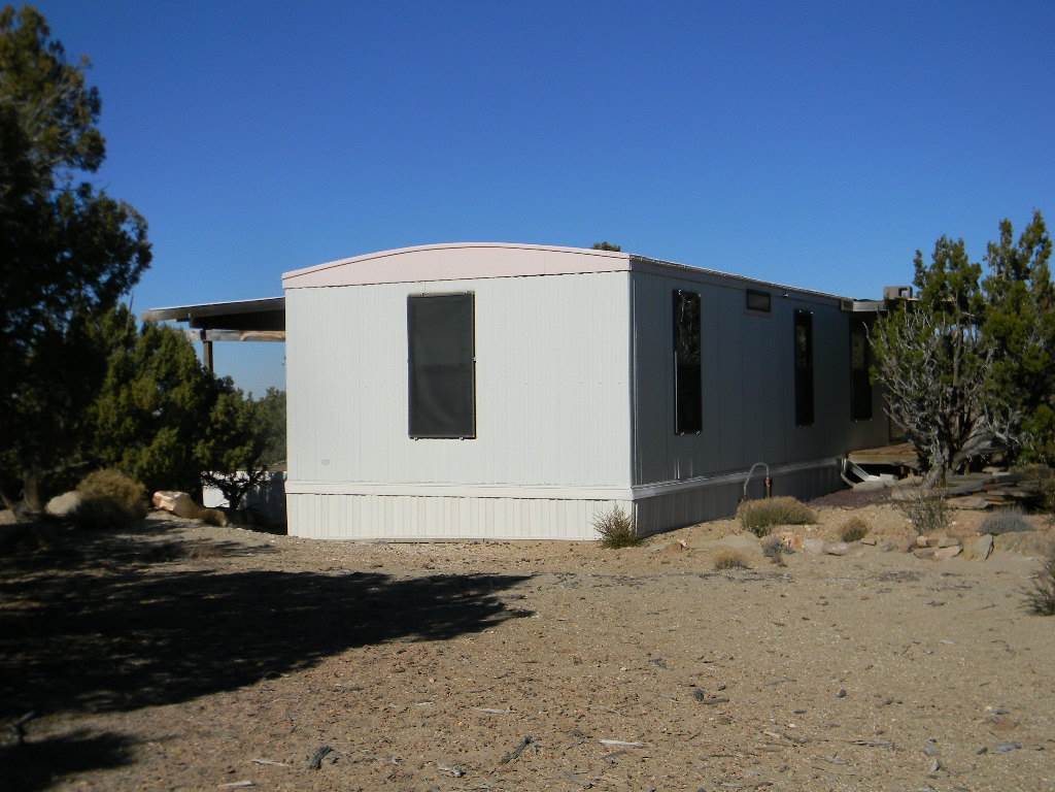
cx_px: 528
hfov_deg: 40.4
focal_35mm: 47
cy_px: 396
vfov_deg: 30.9
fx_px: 1432
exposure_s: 1/631
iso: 80
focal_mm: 8.6
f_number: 7.8
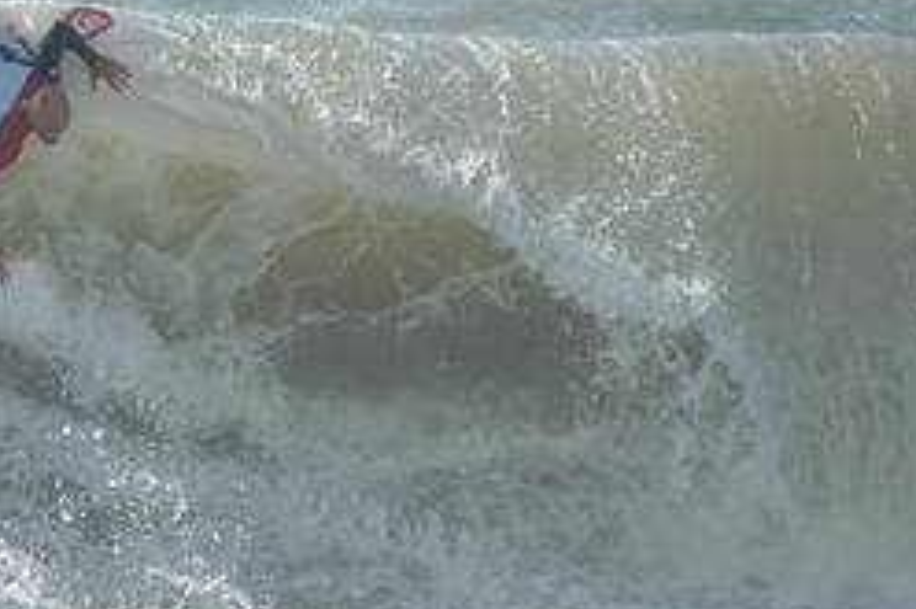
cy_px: 94
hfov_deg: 2.1
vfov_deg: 1.4
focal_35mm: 997
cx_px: -57
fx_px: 25350
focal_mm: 300
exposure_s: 1/3200
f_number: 7.1
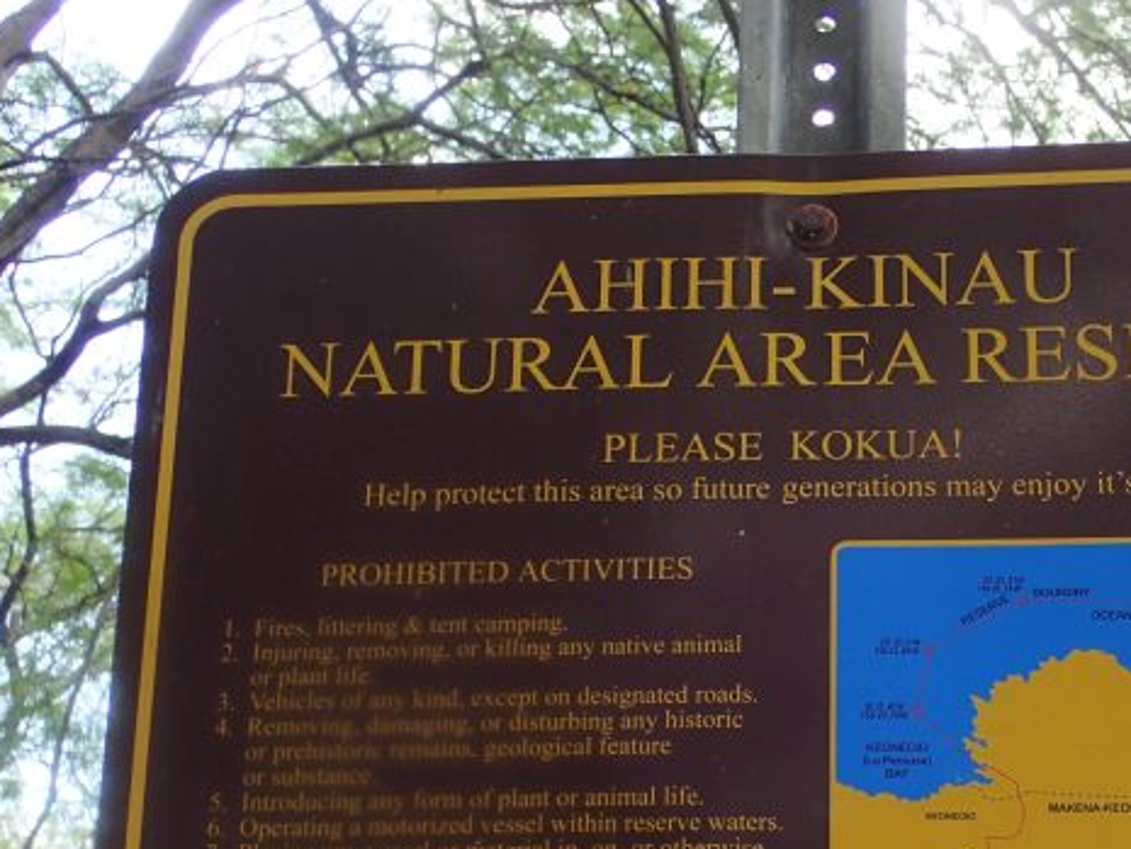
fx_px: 2418
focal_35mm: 74
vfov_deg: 19.7
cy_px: 676
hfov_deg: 26.1
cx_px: 822
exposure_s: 1/125
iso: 100
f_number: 4
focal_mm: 7.86
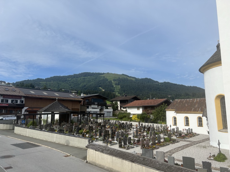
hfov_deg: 67.3
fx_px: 173
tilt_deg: +8.2
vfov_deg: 53.1
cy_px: 86
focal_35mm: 26
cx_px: 115
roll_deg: -0.3
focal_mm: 5.7
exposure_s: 1/4630
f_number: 1.5
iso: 50
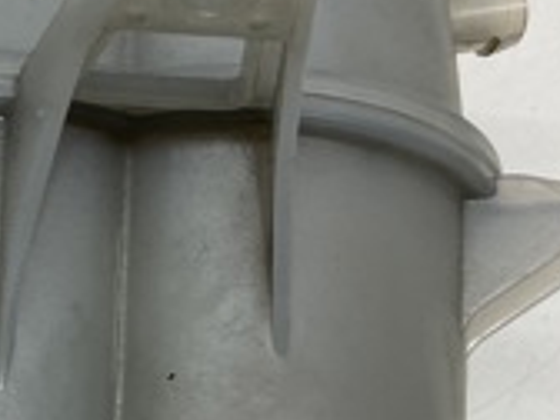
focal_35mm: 99
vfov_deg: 14.8
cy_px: 372
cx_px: -140
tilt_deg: -64.3
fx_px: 1602
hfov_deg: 18.6
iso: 80
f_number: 1.8
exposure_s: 1/100
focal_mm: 4.25
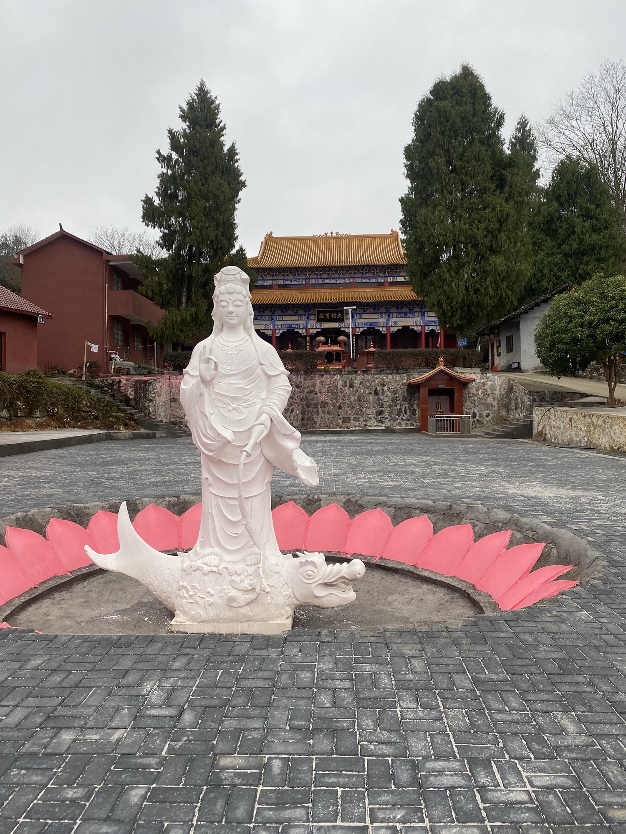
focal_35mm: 26
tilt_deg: +2.7
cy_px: 417
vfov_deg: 67.3
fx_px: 627
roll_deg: -0.2
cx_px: 313
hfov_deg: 53.1
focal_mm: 4.25
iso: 32
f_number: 1.8
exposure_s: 1/473
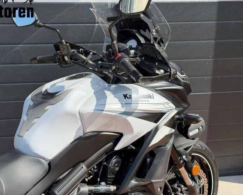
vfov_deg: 28.6
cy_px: 92
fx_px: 381
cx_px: 116
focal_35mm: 53
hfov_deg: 35.3
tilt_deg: -18.1
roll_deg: +0.4
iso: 100
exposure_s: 1/4329
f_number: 1.78
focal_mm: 6.76
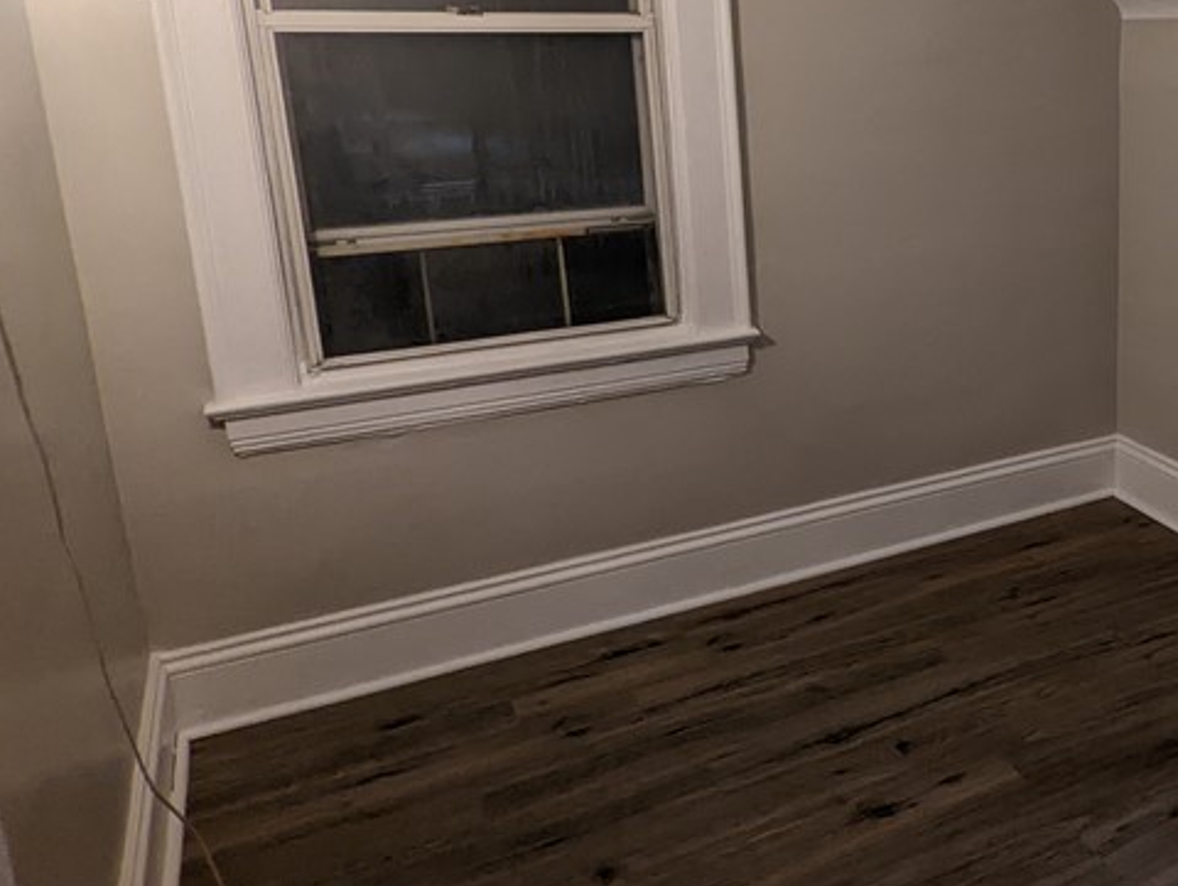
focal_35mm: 34
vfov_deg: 41.3
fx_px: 1158
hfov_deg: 47.0
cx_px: 1115
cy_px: 287
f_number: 2.2
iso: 269
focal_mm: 2.35
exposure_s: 1/30
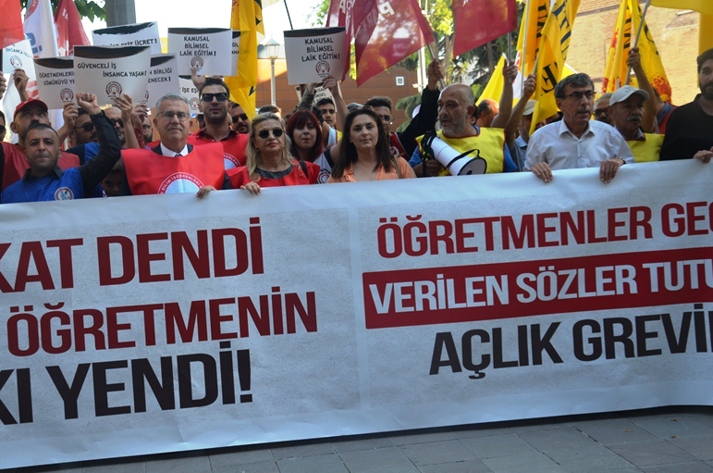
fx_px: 969
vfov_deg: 27.4
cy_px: 209
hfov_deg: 40.3
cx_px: 305
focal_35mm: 49
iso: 250
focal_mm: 28
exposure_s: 1/125
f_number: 5.6
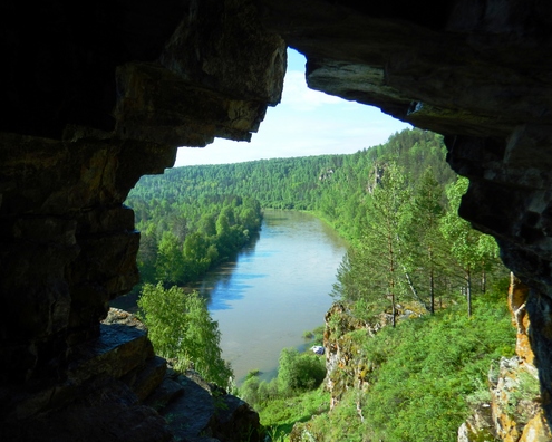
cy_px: 227
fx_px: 425
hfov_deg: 65.9
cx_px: 251
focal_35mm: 26
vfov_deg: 54.9
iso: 125
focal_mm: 4.3
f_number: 2.8
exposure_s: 1/1250
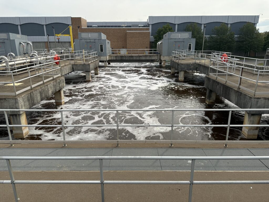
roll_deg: +0.1
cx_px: 134
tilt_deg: -17.5
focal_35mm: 24
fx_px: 187
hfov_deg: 71.6
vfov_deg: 56.8
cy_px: 101
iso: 80
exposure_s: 1/4184
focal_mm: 6.86
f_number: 1.78
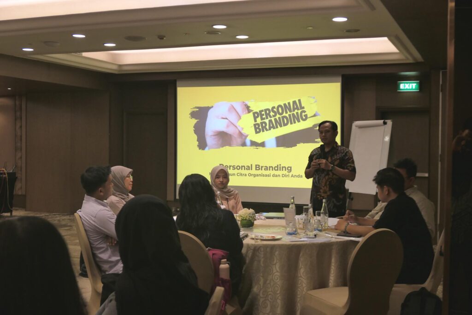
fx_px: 656
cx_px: 236
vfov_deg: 27.0
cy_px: 158
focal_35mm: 50
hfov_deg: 39.6
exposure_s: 1/100
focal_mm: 18.3
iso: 500
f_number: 2.8
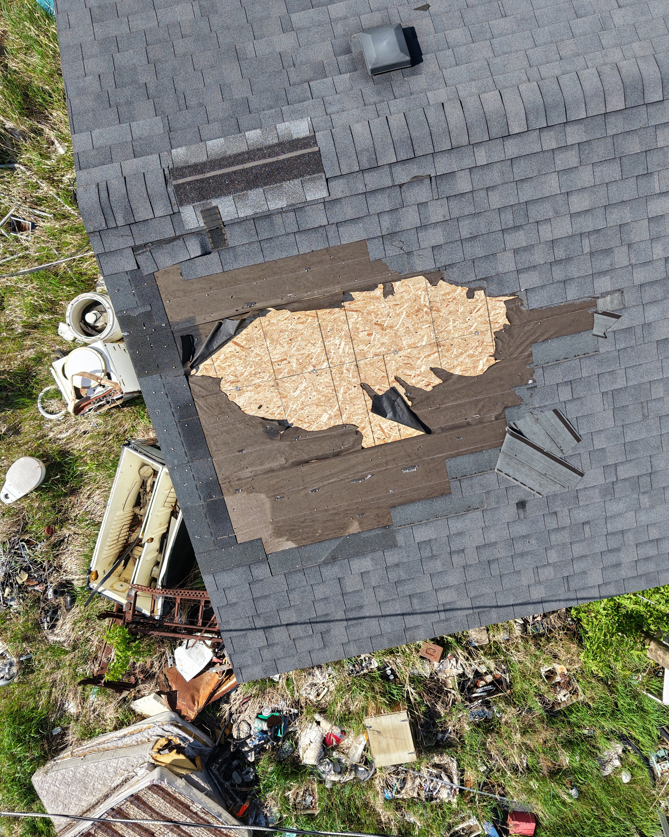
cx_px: 356
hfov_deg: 45.8
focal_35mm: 32
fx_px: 792
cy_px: 425
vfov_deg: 55.7
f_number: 1.8
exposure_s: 1/3200
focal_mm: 8.67
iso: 190
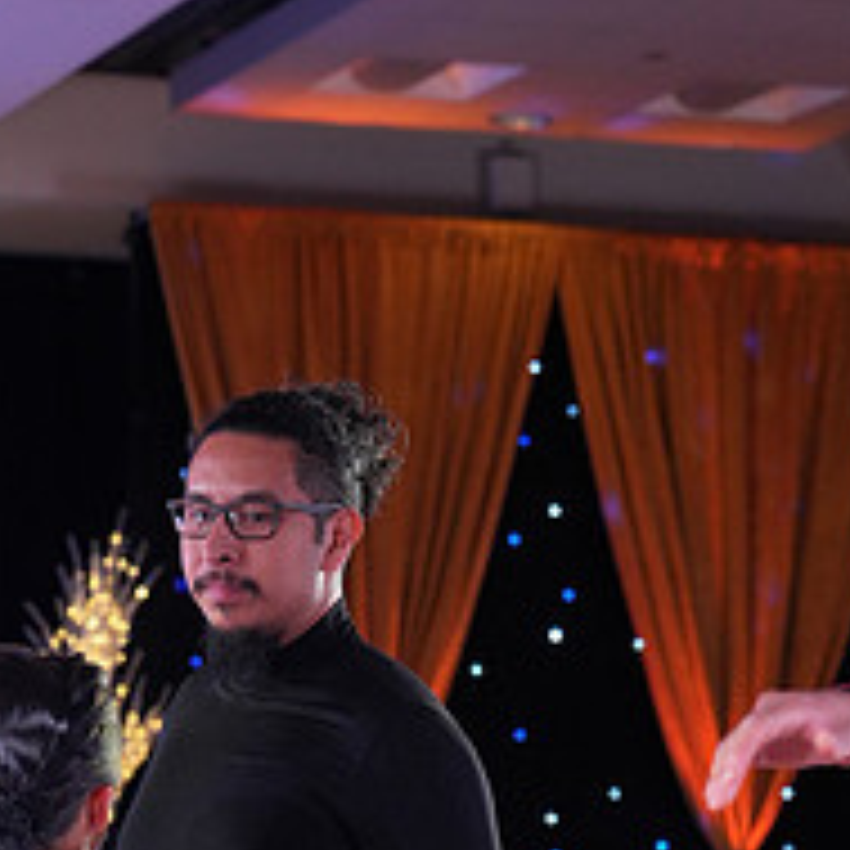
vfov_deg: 9.9
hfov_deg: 10.1
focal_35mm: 172
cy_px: 1219
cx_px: 200
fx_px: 4778
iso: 1250
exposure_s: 1/400
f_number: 4
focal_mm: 66
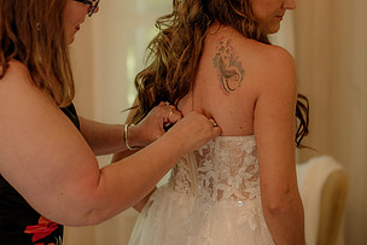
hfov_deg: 21.0
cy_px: 135
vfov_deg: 14.1
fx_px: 989
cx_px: 165
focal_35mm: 97
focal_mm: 50
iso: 400
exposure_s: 1/200
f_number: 1.4
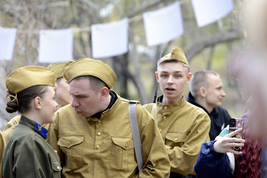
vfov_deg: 6.9
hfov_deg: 10.3
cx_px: 134
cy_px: 89
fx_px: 1483
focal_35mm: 200
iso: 1800
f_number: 7.1
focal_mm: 200
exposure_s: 1/250
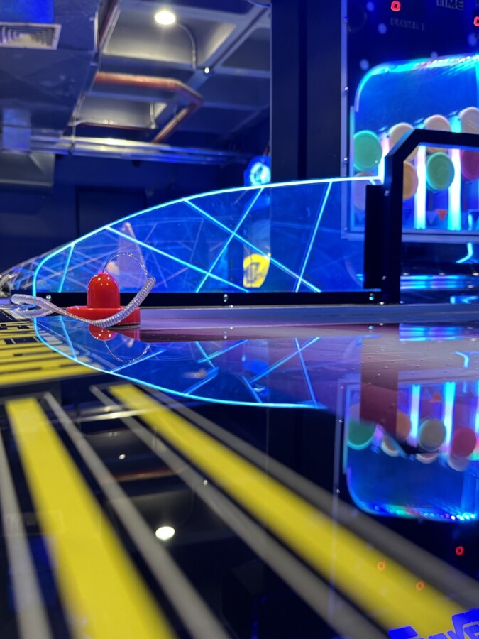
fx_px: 590
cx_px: 189
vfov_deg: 56.8
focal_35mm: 32
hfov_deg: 43.9
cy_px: 317
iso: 400
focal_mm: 6.86
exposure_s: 1/60
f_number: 1.78
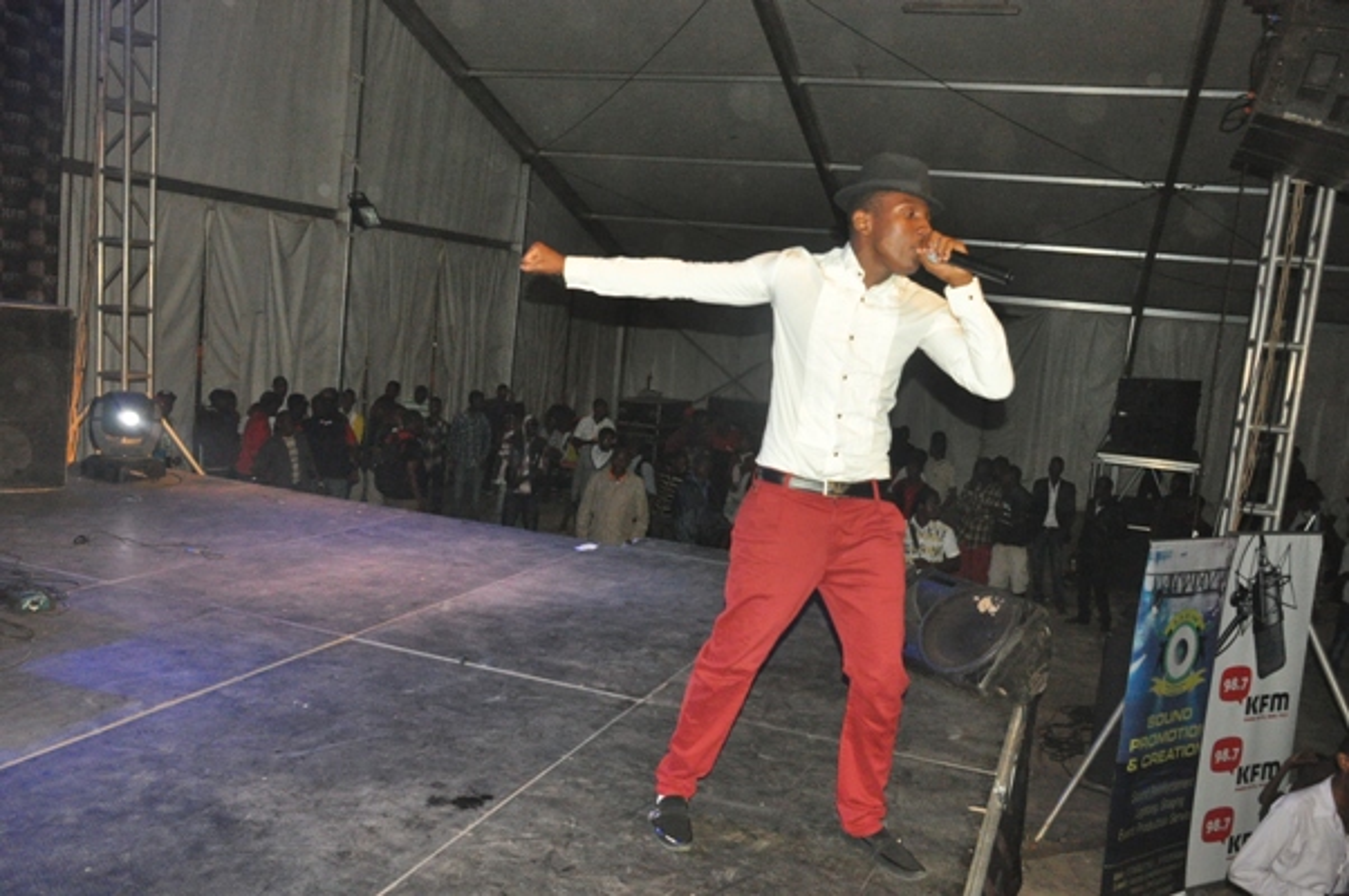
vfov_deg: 39.9
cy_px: 448
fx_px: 1235
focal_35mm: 33
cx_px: 674
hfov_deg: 57.3
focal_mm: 22
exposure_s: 1/200
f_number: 6.3
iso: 2500
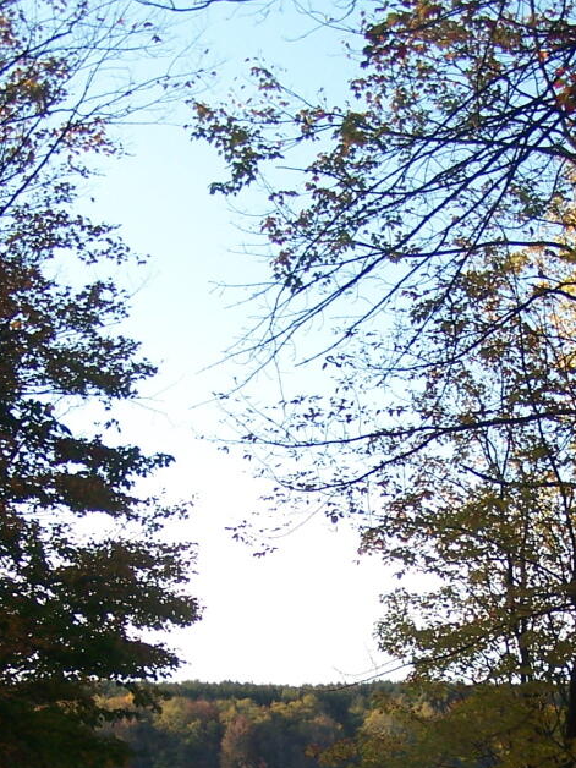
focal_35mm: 87
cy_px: 755
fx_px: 1930
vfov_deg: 21.7
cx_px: 402
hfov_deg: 16.9
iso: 80
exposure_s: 1/500
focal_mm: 6.7
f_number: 2.8
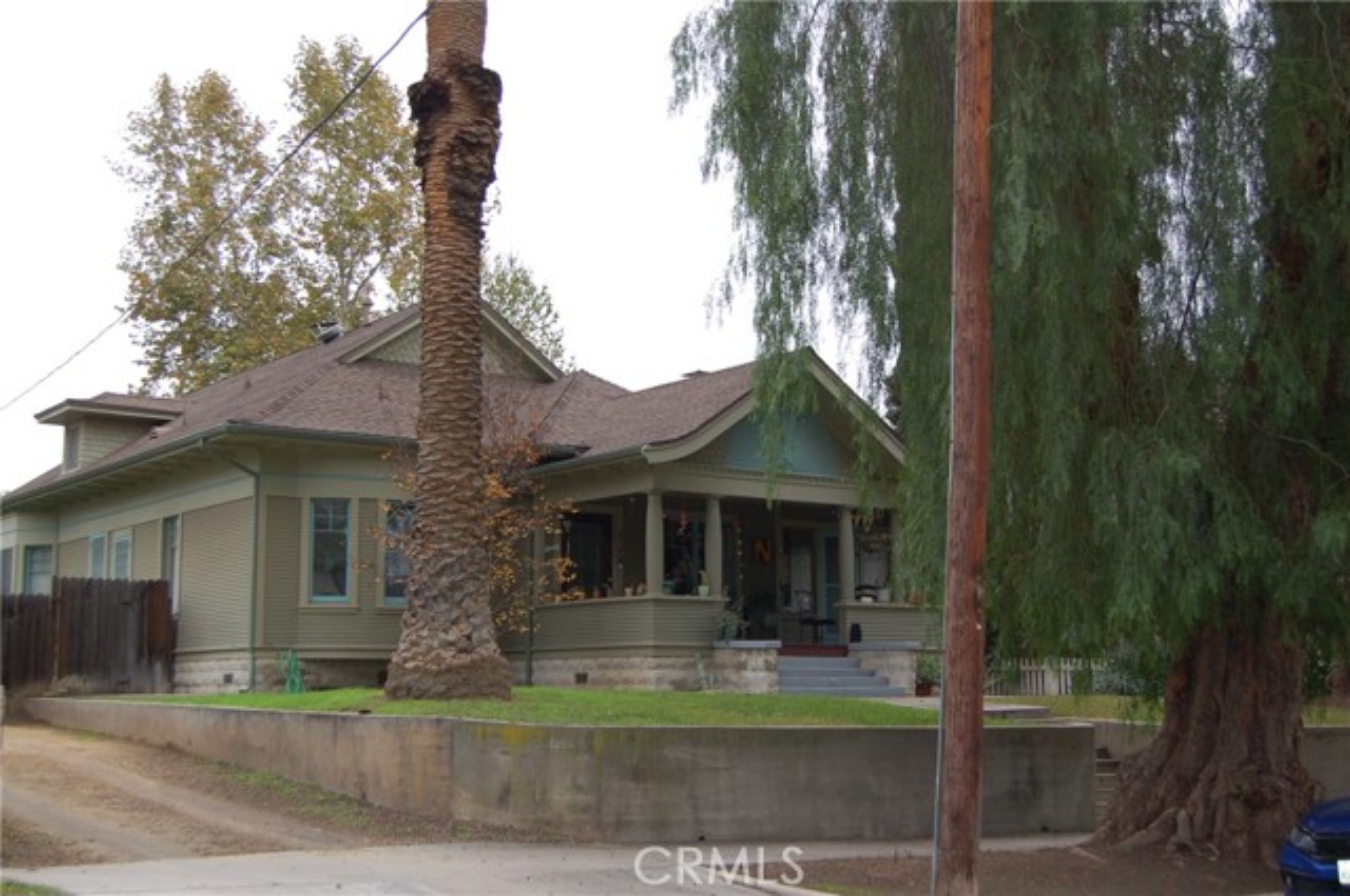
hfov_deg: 49.6
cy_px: 448
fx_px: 1461
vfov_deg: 34.1
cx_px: 675
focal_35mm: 39
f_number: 4
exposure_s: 1/500
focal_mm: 26
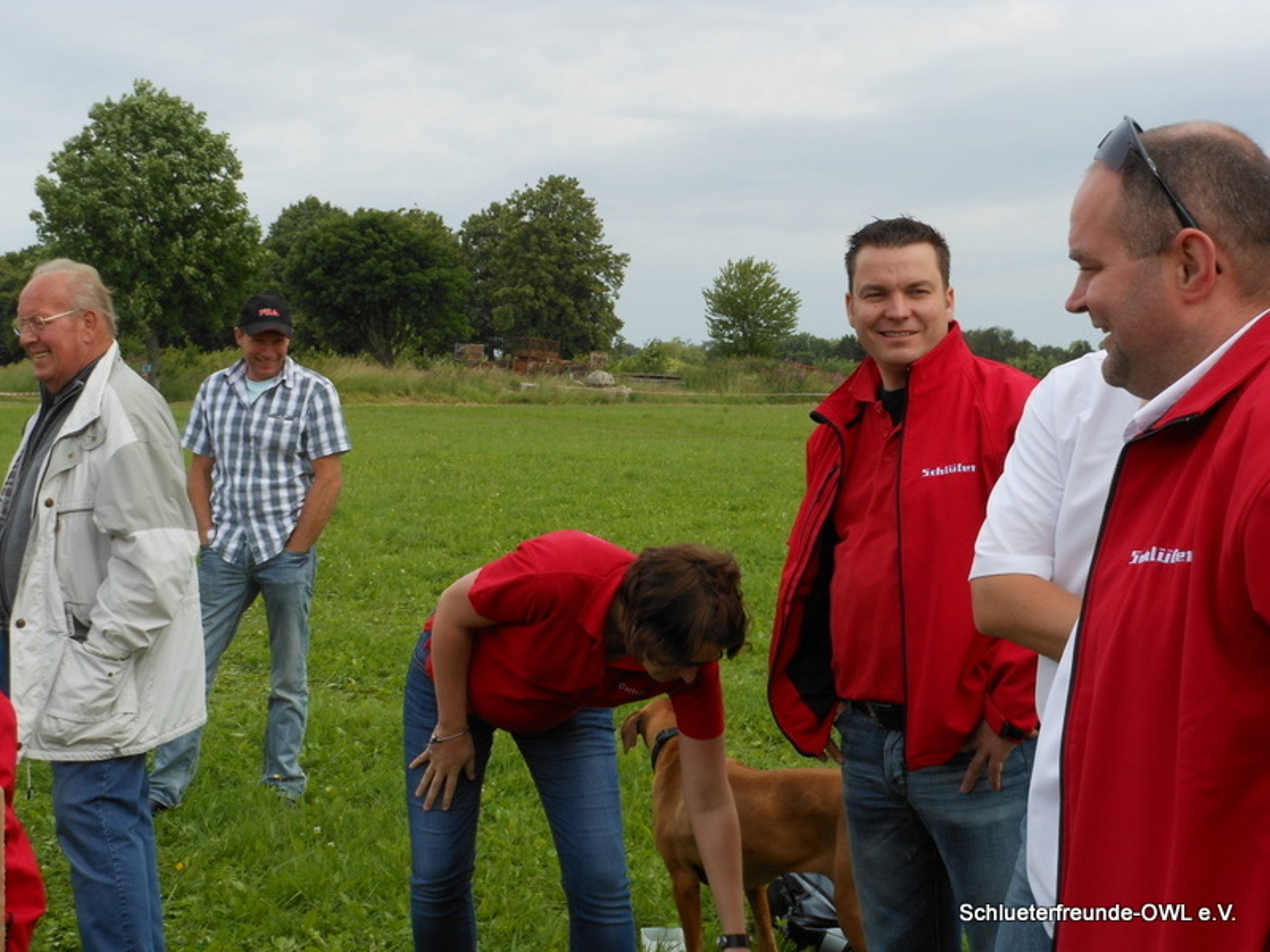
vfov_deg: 27.0
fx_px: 1981
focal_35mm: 54
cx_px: 635
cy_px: 476
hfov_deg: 35.5
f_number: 4.9
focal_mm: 9.6
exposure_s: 1/320
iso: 80
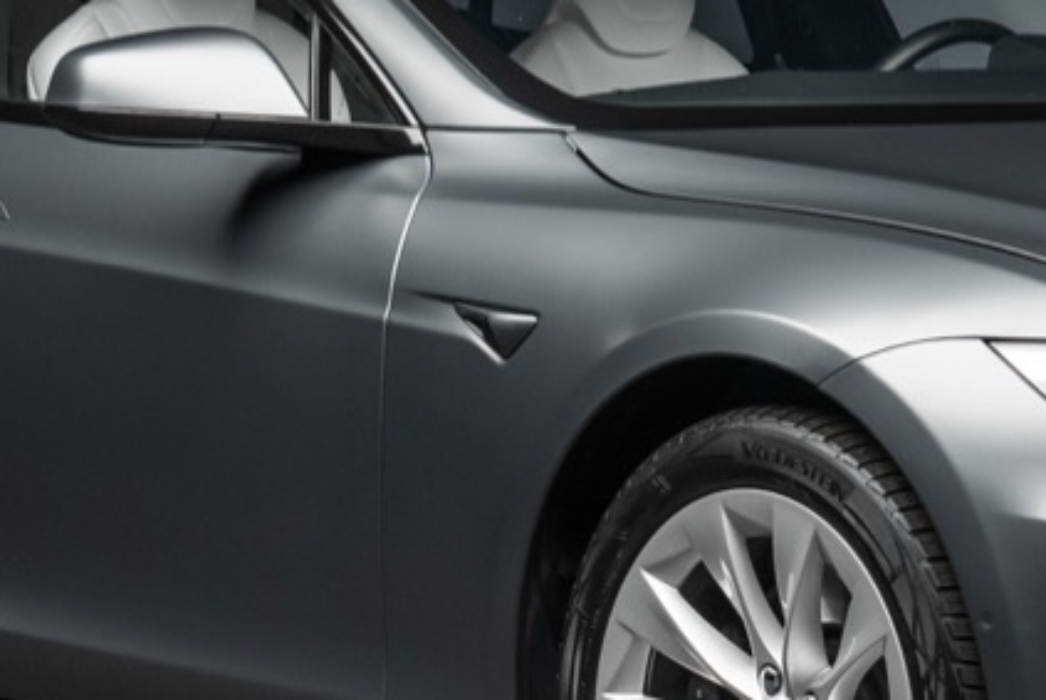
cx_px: 744
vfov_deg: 6.1
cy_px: 105
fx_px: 6544
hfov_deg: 9.1
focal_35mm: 225
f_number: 6.3
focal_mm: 68
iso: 2000
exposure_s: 1/100
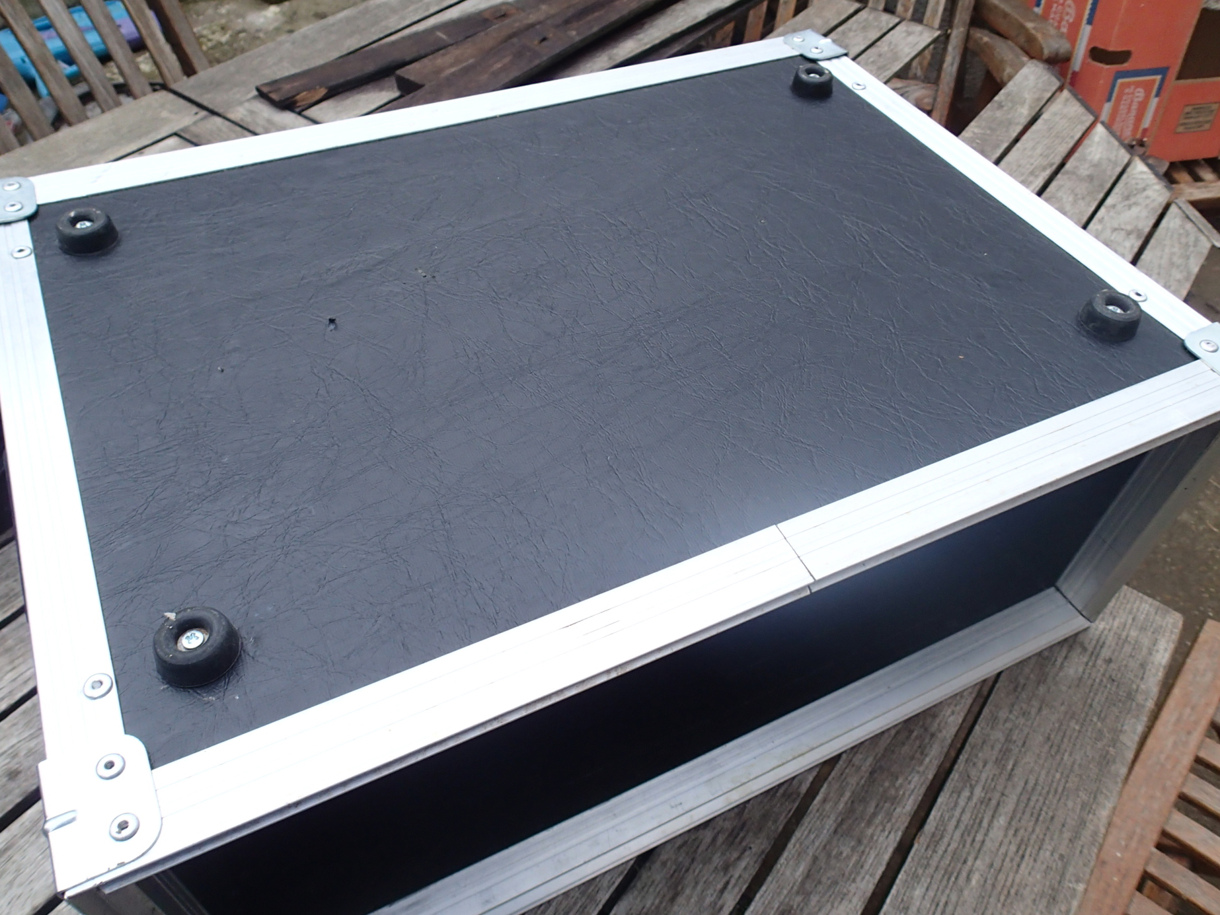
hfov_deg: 67.3
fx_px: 916
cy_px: 471
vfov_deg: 53.1
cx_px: 601
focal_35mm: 26
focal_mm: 4.5
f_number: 2.8
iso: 200
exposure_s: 1/60
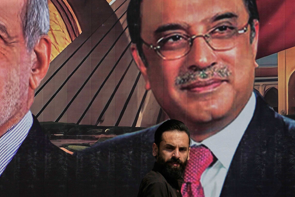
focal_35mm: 474
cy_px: 163
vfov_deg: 2.9
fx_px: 3884
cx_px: -10
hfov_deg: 4.3
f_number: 4.5
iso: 100
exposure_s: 1/4000
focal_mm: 137
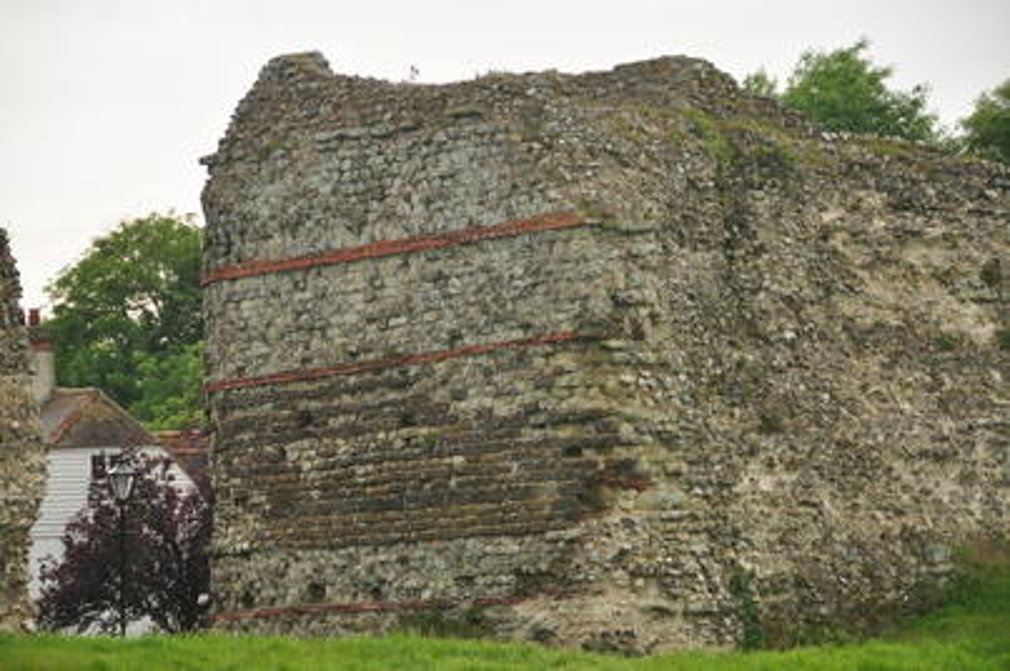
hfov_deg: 14.4
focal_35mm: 142
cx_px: 505
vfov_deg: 9.6
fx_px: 3995
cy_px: 336
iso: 200
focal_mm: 95
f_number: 5.3
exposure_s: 1/200
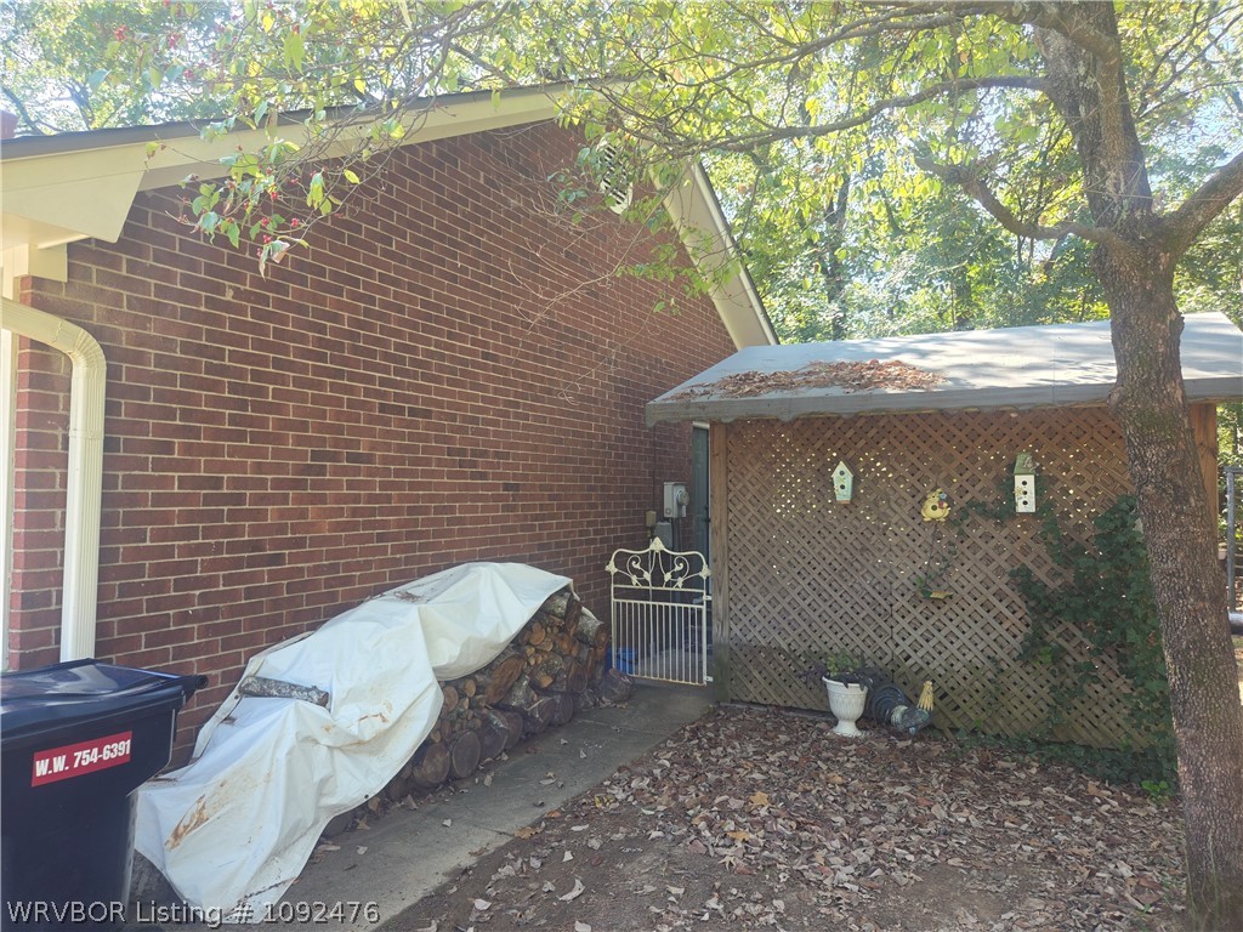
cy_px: 466
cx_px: 622
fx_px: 826
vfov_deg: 58.9
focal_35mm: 23
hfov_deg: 73.9
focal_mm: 5.4
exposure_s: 1/180
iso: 64
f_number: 1.8
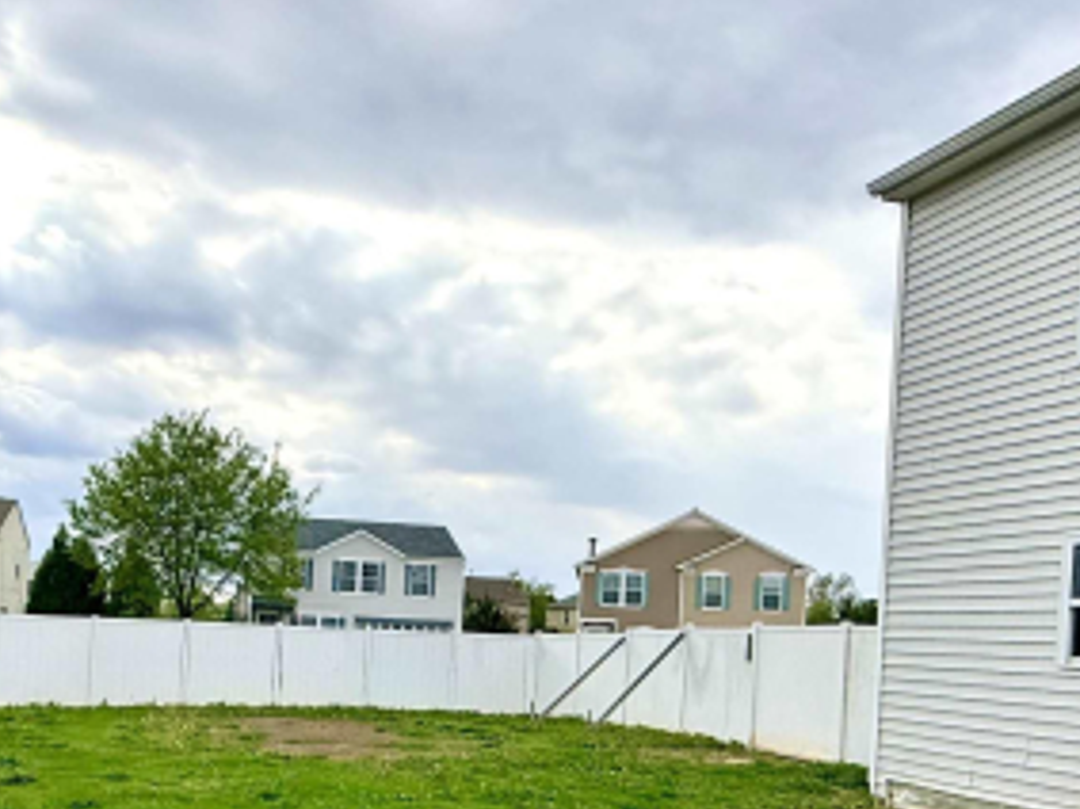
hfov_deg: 54.4
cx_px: 372
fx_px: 1029
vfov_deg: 40.9
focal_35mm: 33
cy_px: 660
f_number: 2.2
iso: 50
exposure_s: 1/2320
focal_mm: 2.22
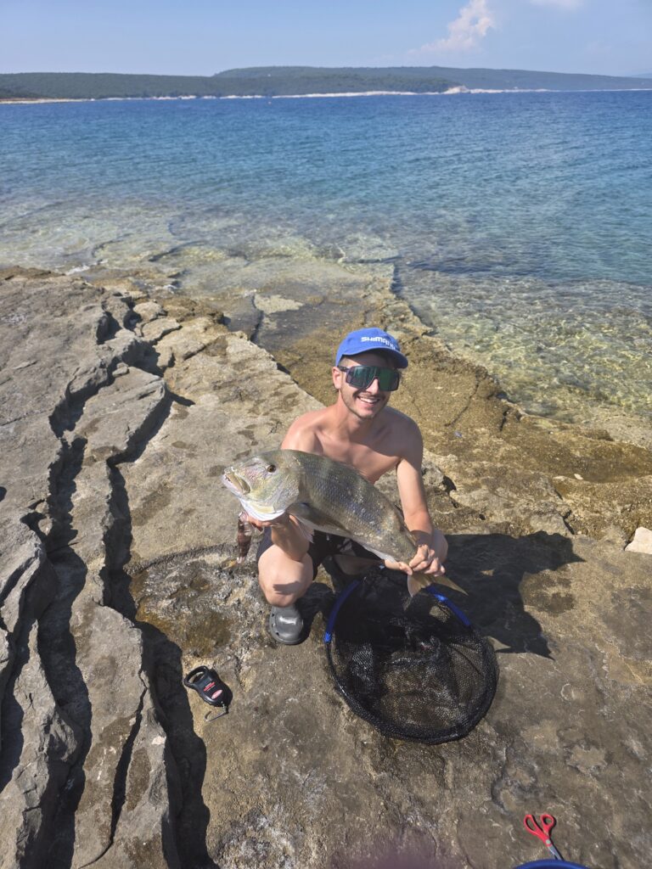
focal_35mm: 23
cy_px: 434
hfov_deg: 58.9
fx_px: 578
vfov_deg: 73.9
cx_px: 326
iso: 80
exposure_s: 1/3972
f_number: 1.7
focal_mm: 6.3
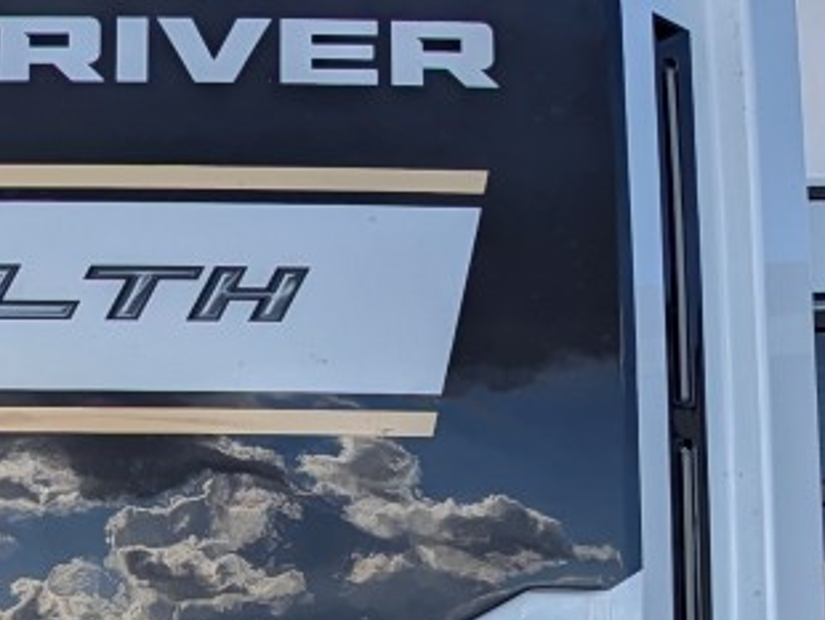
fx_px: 2576
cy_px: 756
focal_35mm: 108
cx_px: -84
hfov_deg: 17.6
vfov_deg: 13.3
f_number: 1.85
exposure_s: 1/1715
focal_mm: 6.81
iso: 46
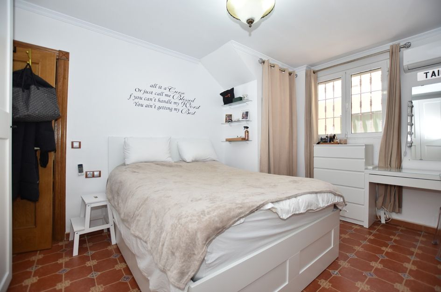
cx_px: 220
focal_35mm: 15
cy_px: 146
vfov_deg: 77.0
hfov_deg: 100.5
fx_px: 183
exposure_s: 1/250
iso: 400
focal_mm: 10
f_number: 4
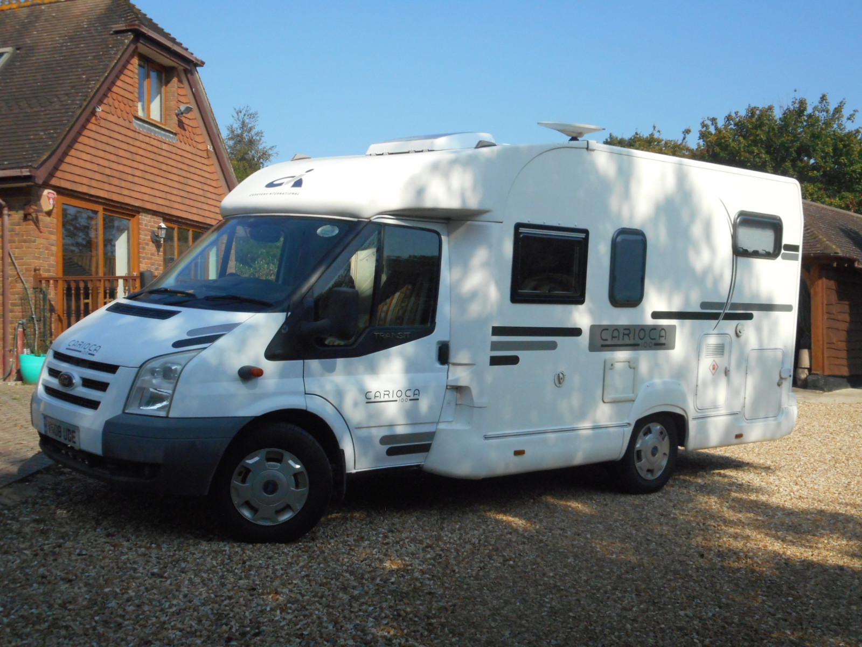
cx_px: 431
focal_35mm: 44
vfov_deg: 32.9
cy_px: 324
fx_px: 1096
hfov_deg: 42.9
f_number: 13.3
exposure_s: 1/320
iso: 400
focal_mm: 7.9
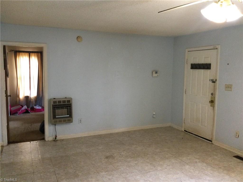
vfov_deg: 45.4
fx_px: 218
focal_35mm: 31
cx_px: 122
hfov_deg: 58.4
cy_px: 91
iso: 200
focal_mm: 3.3
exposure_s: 1/30
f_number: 2.4
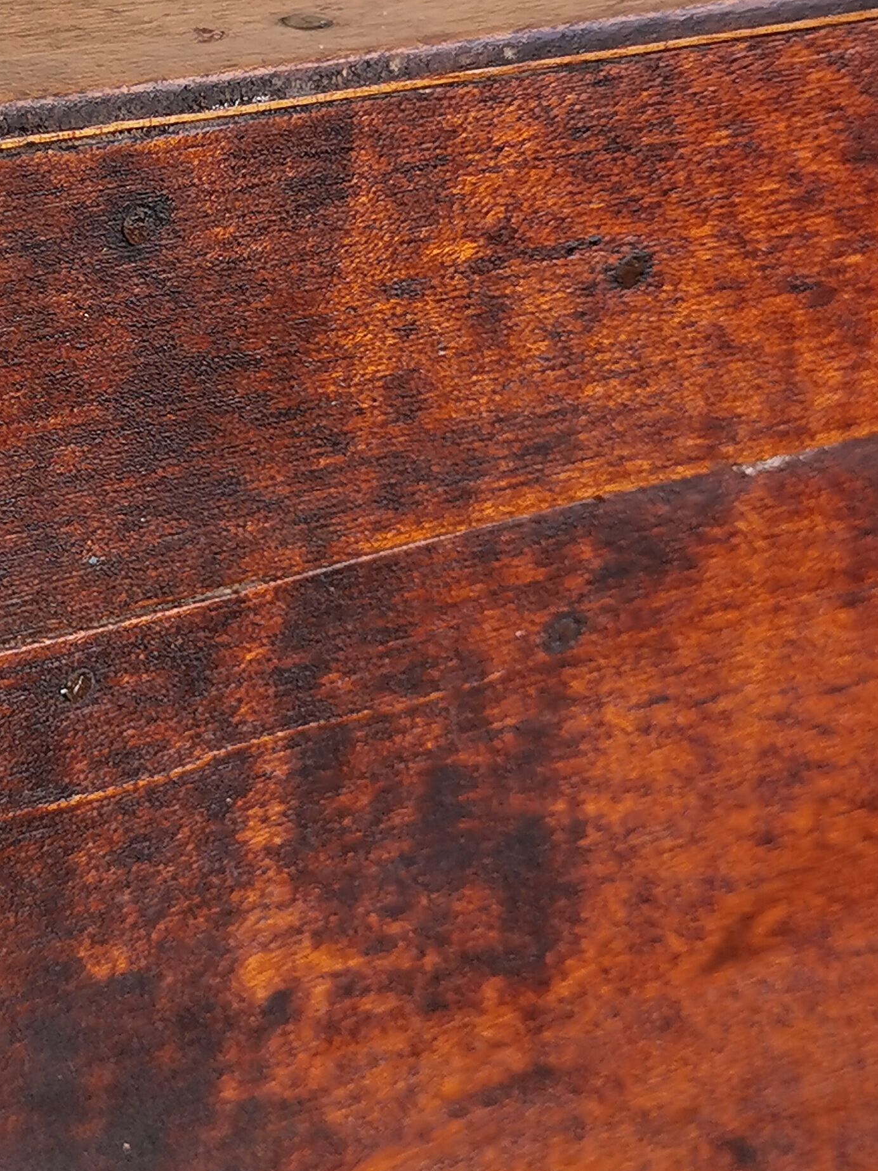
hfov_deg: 17.4
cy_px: 352
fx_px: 2808
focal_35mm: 83
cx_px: 15
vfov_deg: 23.4
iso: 64
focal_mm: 5.58
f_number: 1.8
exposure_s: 1/100
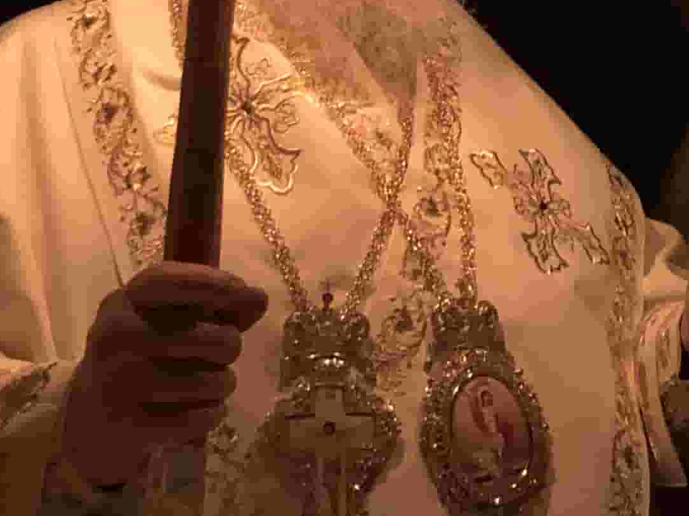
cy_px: -242
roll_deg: +0.7
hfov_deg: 18.7
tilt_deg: +13.0
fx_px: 2070
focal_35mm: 104
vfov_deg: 13.5
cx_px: 539
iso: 100
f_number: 1.8
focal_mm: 4
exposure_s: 1/4
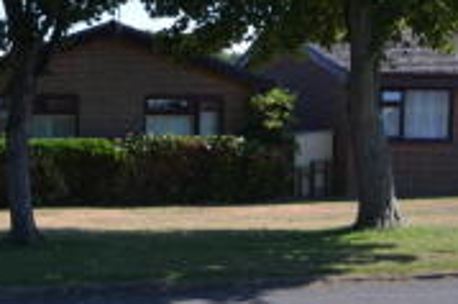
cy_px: 315
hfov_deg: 21.0
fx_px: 1220
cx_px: 79
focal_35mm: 96
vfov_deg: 14.0
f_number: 7.1
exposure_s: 1/200
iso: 100
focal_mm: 24
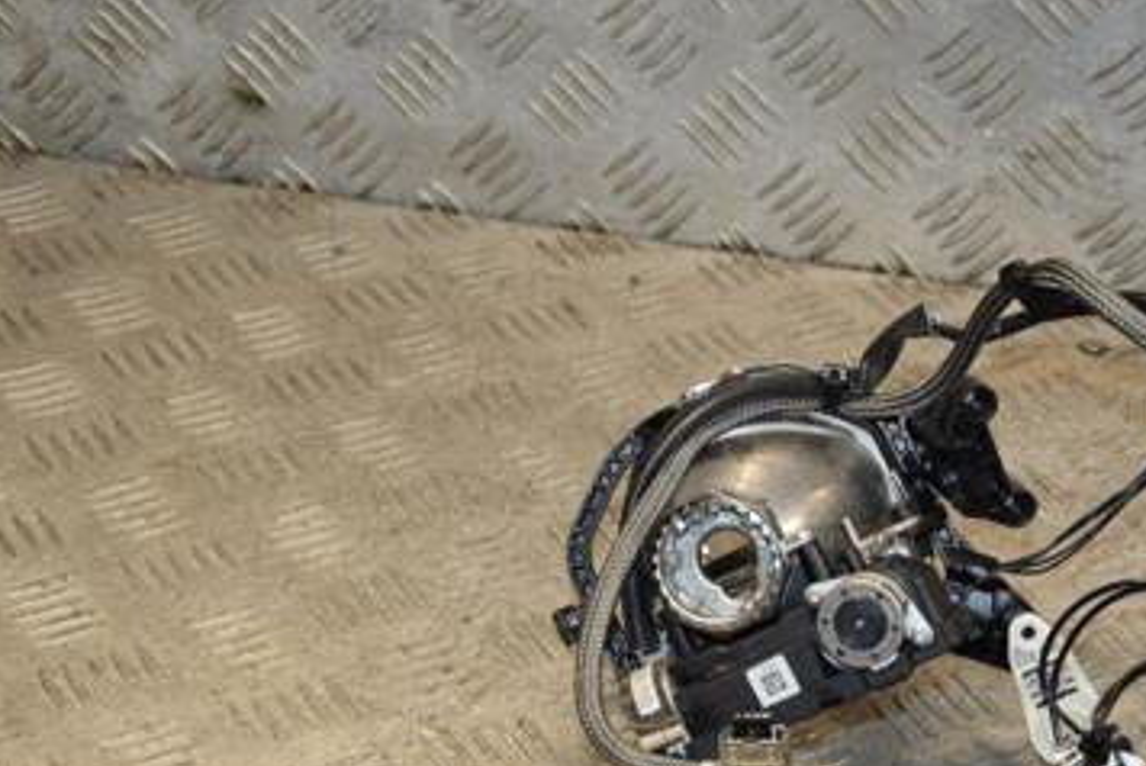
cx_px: 750
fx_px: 3218
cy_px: 631
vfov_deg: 13.5
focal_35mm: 101
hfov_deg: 20.1
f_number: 5.6
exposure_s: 1/200
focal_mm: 40
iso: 800
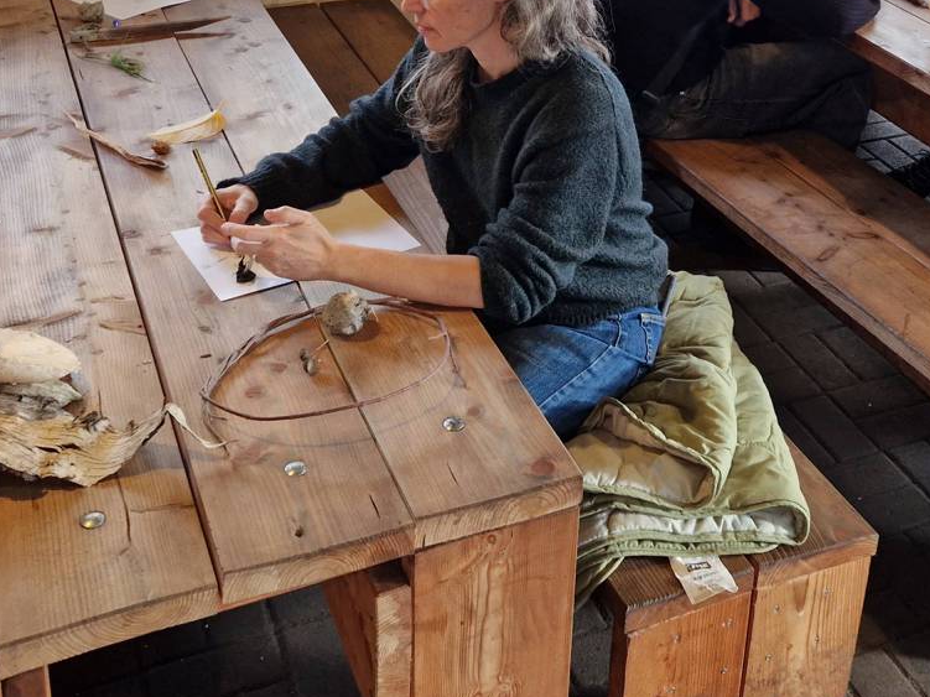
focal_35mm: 49
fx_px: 1316
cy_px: 89
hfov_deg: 38.6
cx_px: 587
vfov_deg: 28.7
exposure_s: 1/100
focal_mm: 5.4
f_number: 1.8
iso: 200
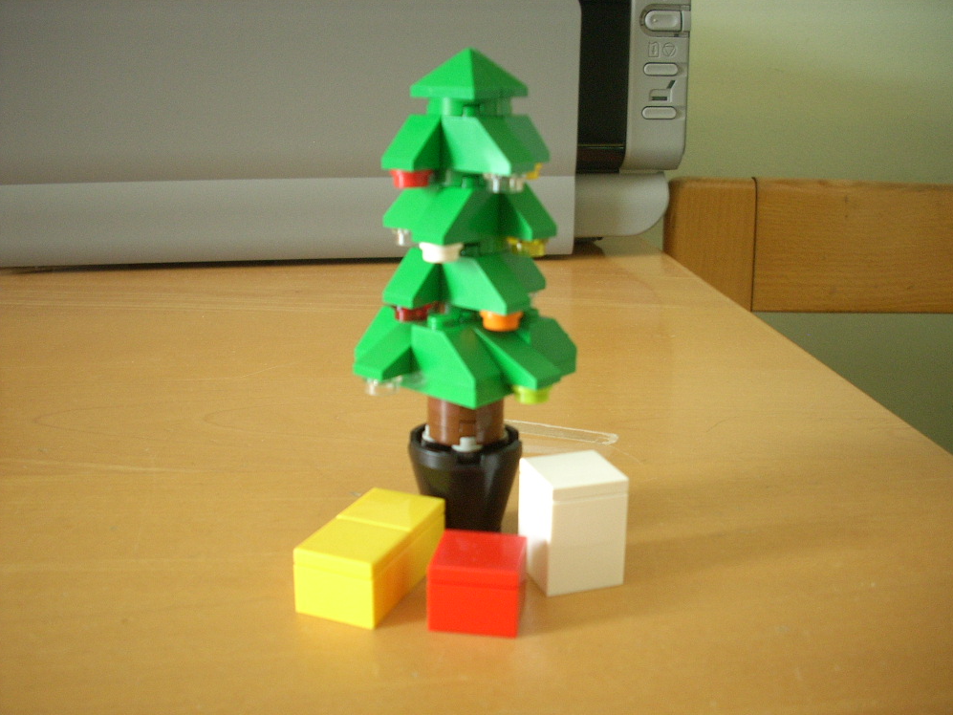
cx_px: 476
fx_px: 1046
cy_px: 363
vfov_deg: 37.7
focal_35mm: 38
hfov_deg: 49.0
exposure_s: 1/30
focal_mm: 6.2
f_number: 2.8
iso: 191
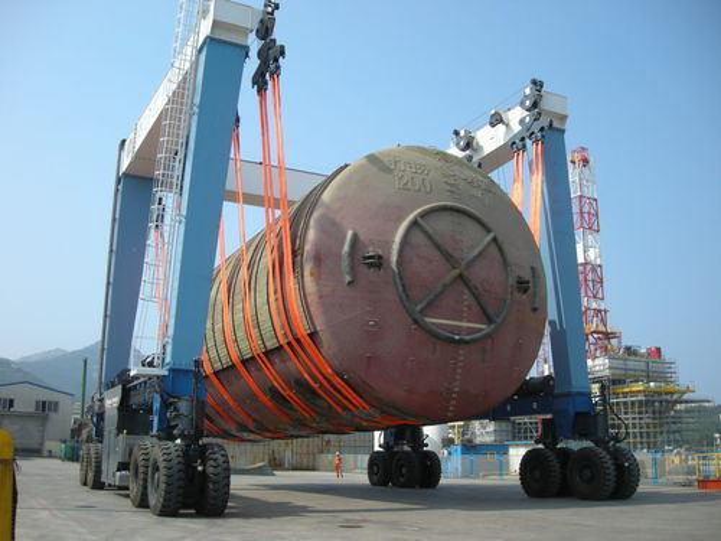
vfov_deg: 40.7
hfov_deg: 52.6
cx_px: 360
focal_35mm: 35
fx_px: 729
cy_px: 270
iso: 50
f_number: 5.7
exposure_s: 1/204
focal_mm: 5.7
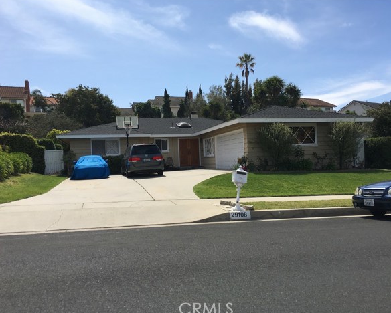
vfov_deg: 47.2
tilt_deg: +2.2
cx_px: 204
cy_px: 158
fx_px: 359
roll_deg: +1.5
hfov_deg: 57.1
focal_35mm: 31
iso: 25
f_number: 2.2
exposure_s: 1/1789
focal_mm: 4.15
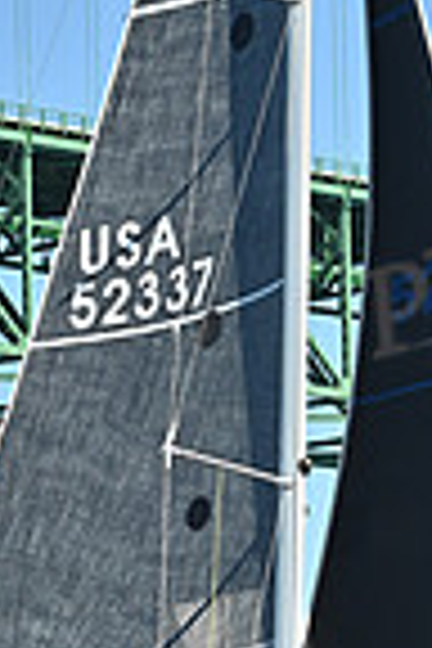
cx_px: 133
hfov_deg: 4.9
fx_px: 5076
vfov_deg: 7.3
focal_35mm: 282
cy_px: 540
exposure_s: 1/1000
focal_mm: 70
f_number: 8
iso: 320
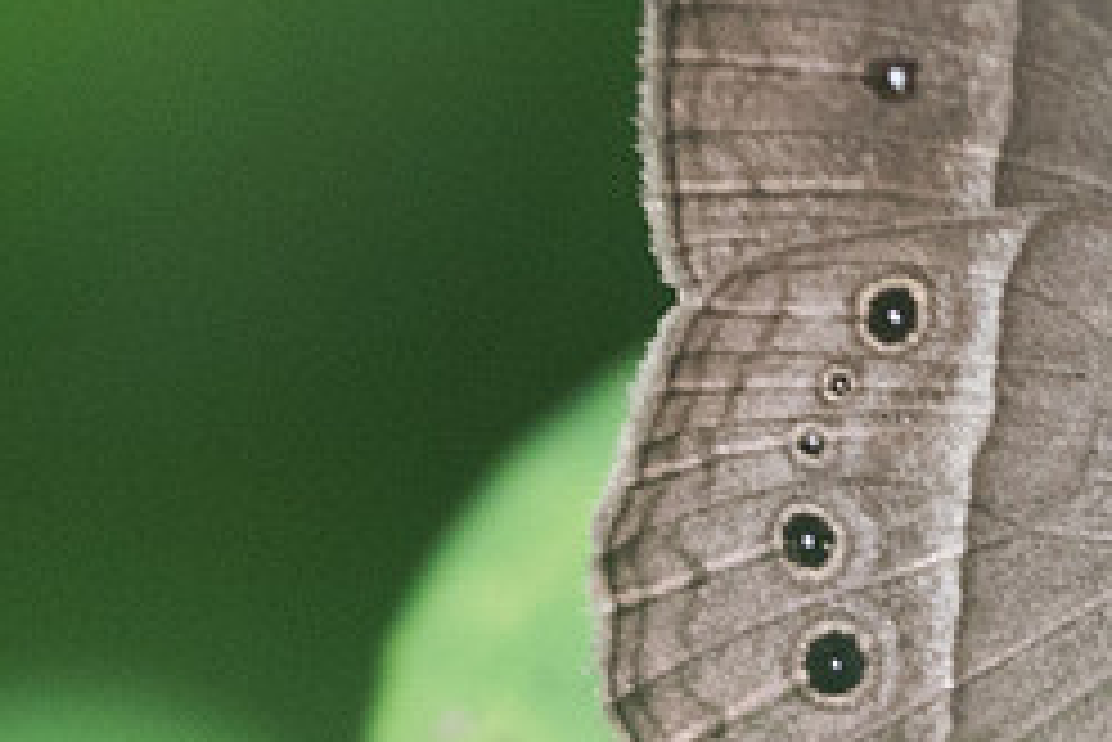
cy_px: 482
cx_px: 1381
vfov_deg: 0.9
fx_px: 47502
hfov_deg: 1.3
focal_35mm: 1537
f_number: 3.3
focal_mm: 150
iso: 800
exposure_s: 1/400
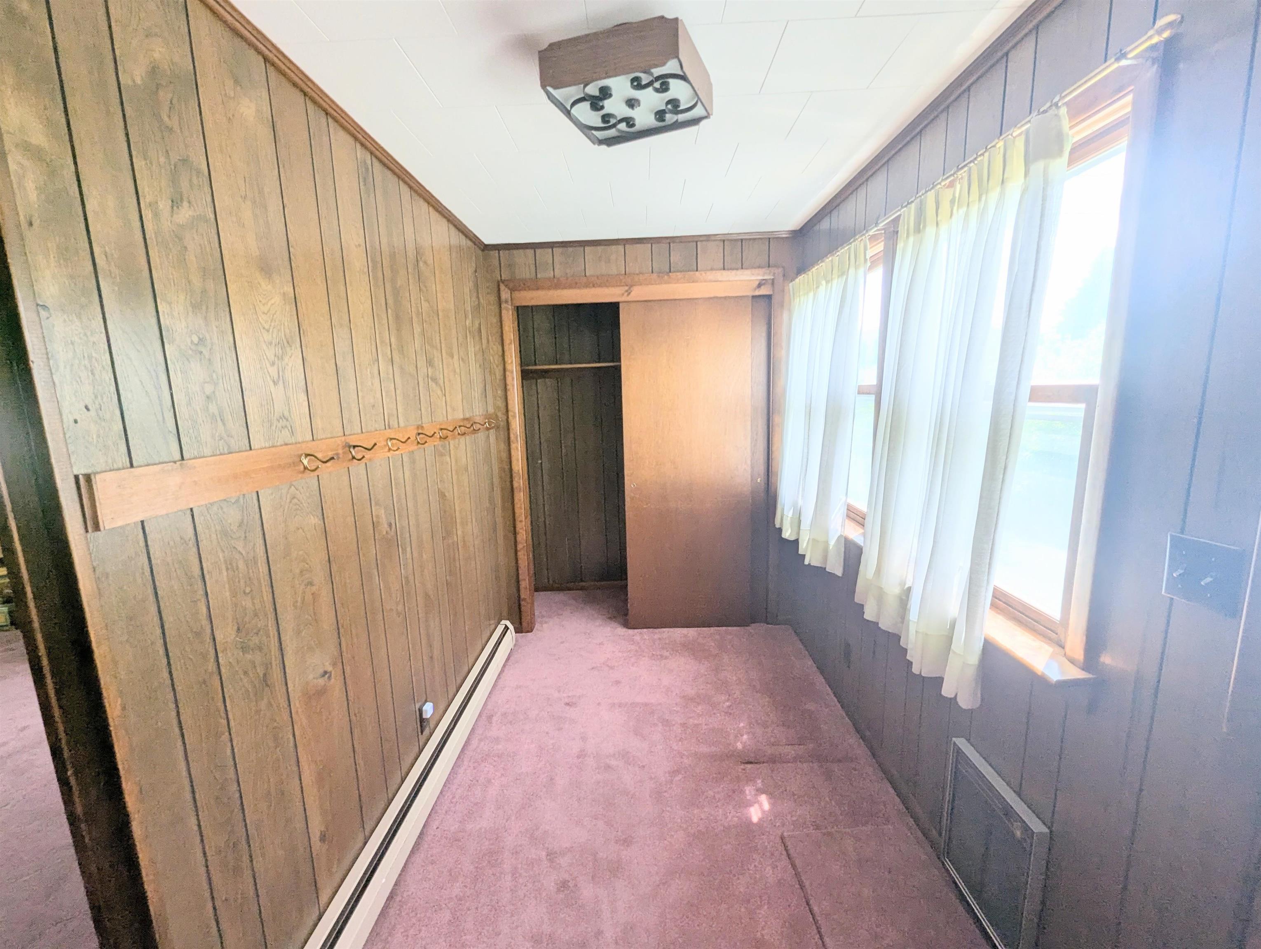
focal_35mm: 13
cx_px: 630
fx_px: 474
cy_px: 474
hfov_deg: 106.1
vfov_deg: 90.1
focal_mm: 1.95
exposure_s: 1/103
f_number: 2.2
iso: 35
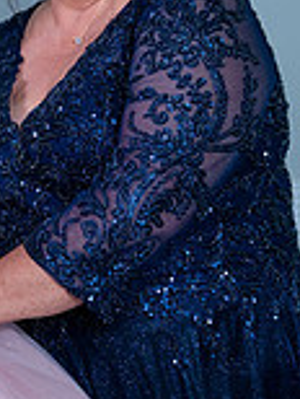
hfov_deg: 9.2
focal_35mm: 151
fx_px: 1740
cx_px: -299
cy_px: 63
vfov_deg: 13.0
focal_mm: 40
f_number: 4
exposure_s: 1/60
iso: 1250
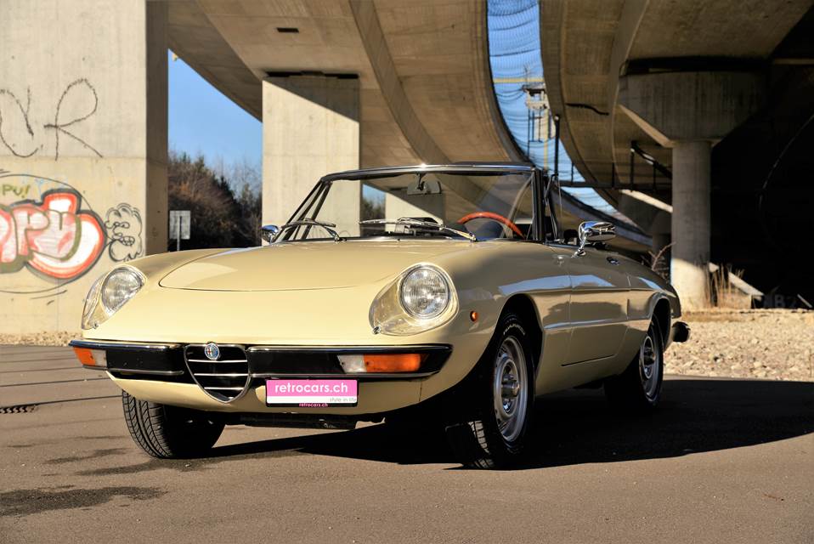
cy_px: 272
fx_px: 1471
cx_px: 407
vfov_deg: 21.0
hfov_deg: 30.9
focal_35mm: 65
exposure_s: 1/250
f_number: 8
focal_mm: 65
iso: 100
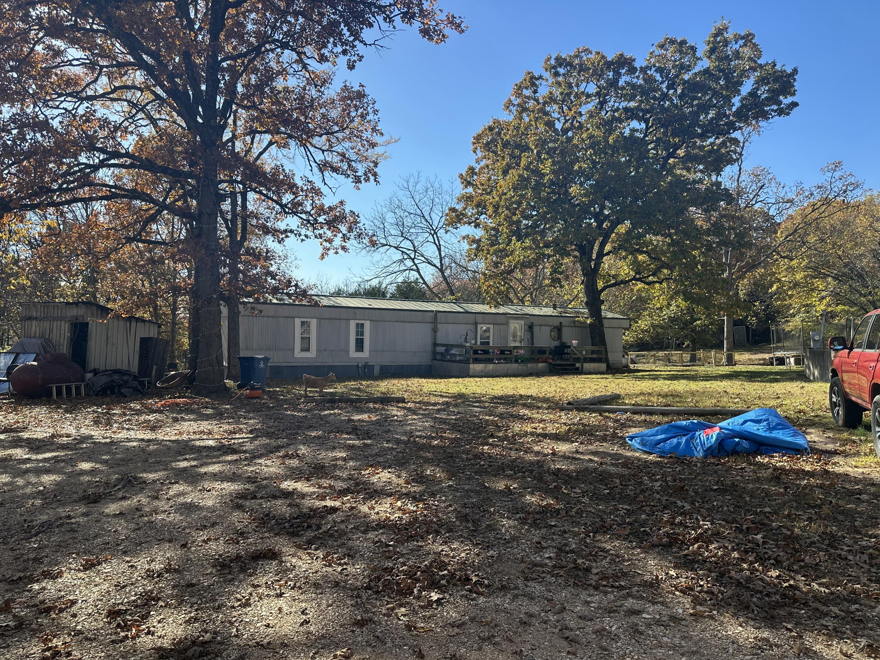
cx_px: 440
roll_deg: -1.5
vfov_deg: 56.8
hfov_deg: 71.6
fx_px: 610
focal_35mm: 24
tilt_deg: -0.7
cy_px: 330
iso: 80
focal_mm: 6.86
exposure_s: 1/1587
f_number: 1.78
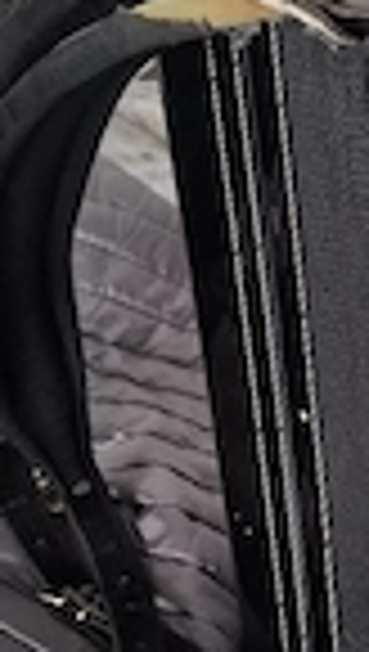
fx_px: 1195
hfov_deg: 16.2
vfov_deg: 30.4
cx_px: 540
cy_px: 418
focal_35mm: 69
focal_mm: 5.54
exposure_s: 1/60.2
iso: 320
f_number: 1.8
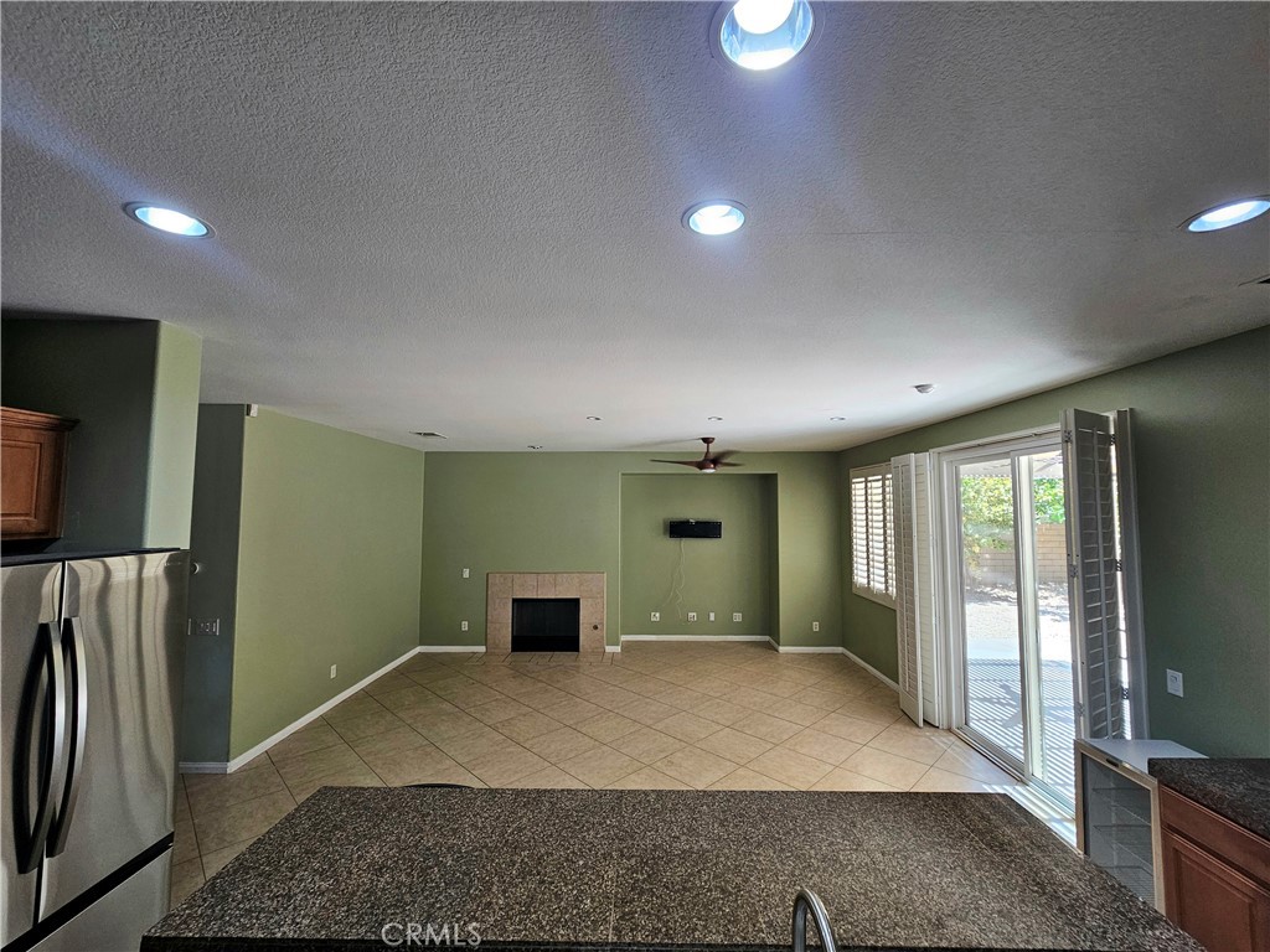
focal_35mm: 13
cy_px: 476
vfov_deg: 89.9
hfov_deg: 106.2
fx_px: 477
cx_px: 635
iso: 80
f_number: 2.2
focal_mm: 2.2
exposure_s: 1/60.2
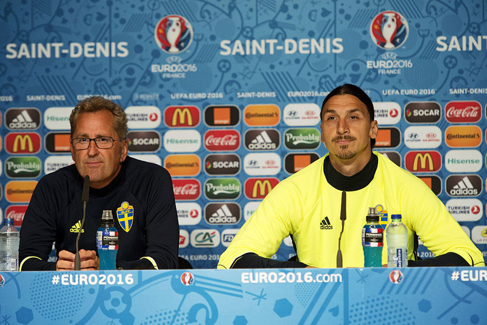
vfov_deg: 6.2
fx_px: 2975
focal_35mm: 220
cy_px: 162
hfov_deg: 9.4
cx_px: 244
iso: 2500
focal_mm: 220
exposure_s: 1/200
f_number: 4.5
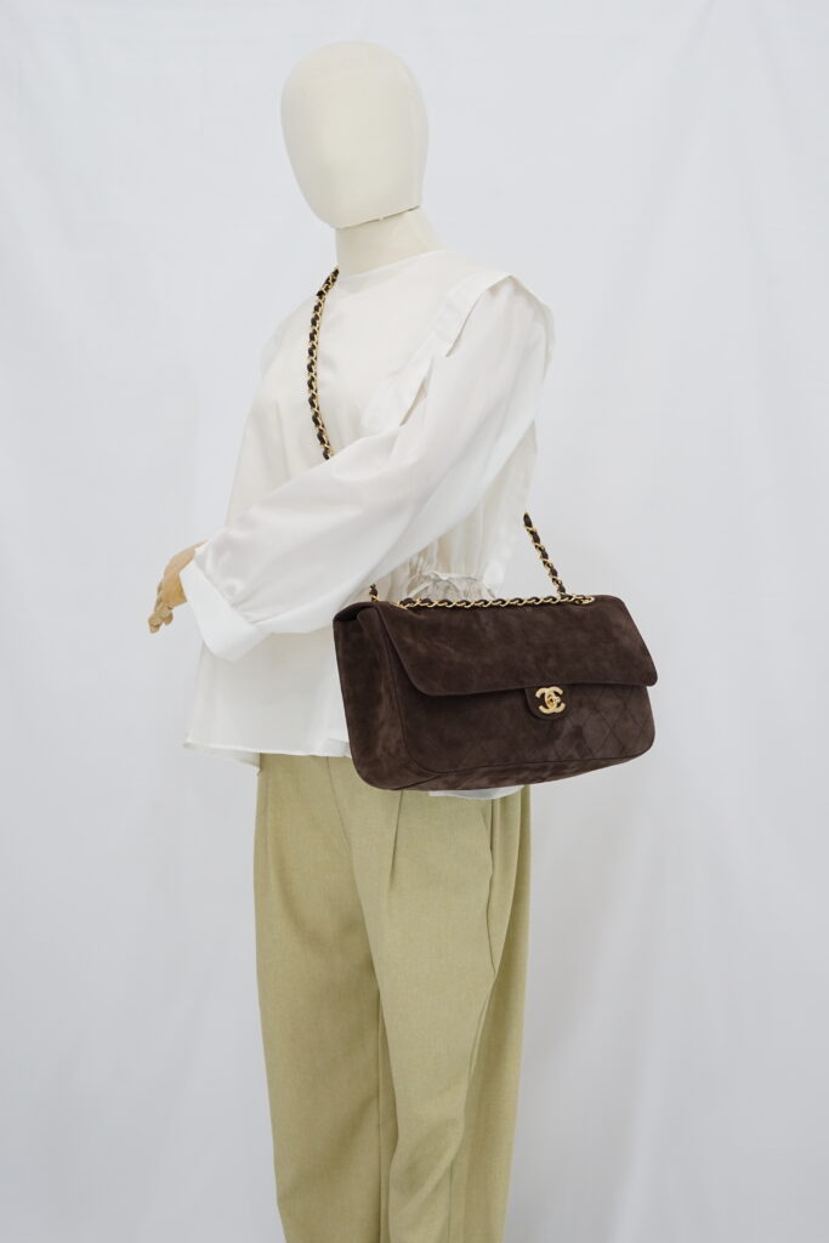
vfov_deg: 39.6
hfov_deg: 27.0
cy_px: 622
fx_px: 1726
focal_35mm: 50
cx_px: 414
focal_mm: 50
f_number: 6.3
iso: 640
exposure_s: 1/10
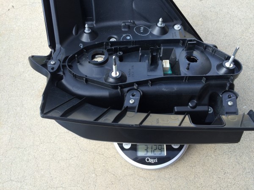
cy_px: 95
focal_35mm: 29
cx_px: 127
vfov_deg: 48.2
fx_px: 213
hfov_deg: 61.7
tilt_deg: -67.3
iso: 32
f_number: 2.2
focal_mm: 4.15
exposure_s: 1/140
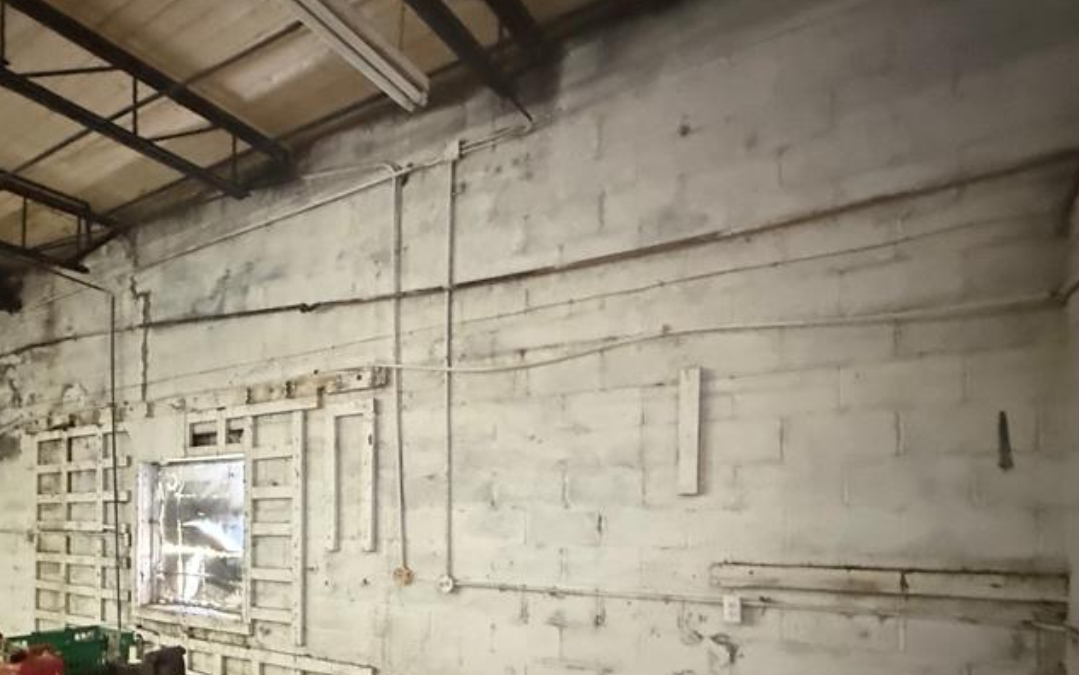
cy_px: 506
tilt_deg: +1.4
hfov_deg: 72.6
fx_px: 706
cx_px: 363
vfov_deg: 49.1
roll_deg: +0.1
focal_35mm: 24
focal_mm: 2.22
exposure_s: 1/40
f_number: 2.2
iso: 1250
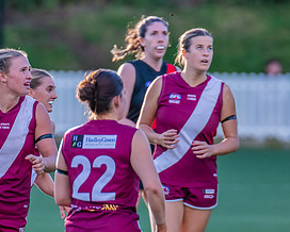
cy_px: 211
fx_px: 9525
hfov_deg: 1.7
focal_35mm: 1109
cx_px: -32
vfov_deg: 1.4
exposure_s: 1/800
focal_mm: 420
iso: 800
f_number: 5.6
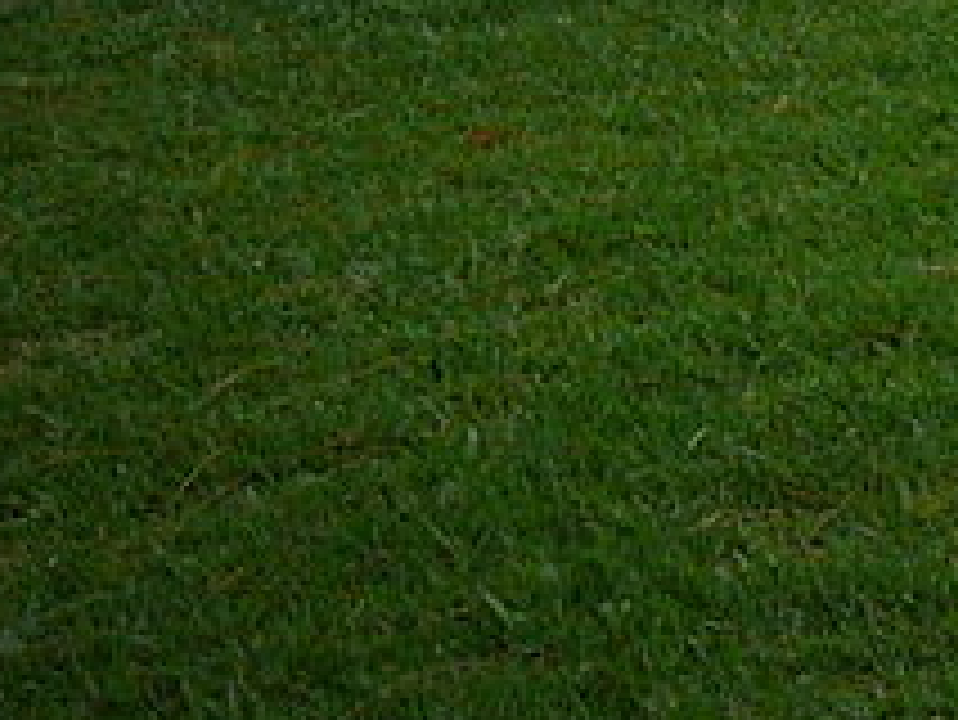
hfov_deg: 11.1
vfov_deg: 8.6
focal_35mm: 164
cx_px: 1840
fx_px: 4541
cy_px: -738
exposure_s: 1/640
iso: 80
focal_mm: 5.2
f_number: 2.8
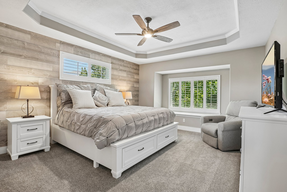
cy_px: 96
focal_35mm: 17
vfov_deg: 70.4
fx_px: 136
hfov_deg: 93.3
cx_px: 144
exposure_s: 1/13
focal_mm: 17
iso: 400
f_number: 8
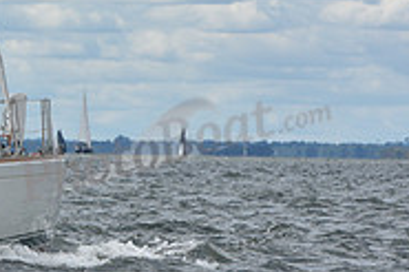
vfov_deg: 2.2
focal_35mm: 628
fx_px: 7128
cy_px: 61
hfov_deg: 3.3
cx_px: -93
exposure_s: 1/800
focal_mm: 200
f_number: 10
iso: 250
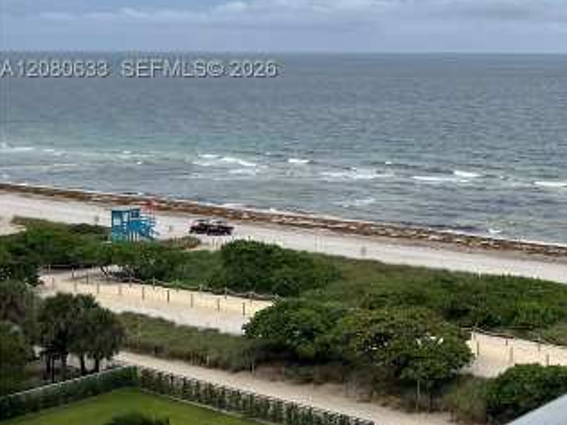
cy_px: 70
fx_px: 1081
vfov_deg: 21.9
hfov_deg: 25.7
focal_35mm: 66
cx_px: 716
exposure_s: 1/3623
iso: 50
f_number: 1.6
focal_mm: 5.1
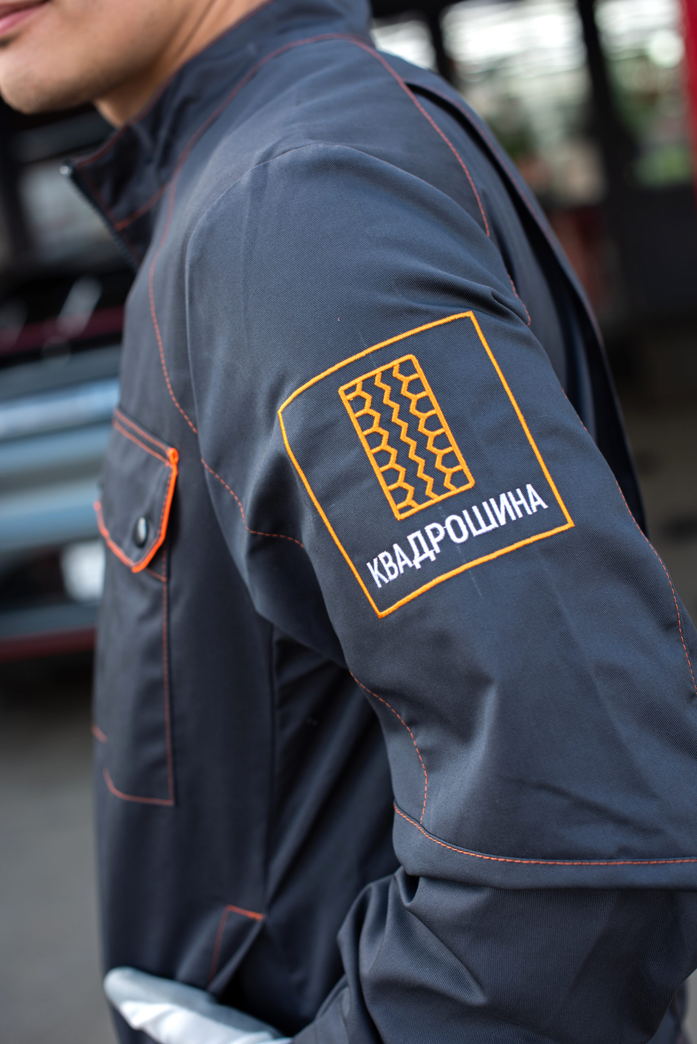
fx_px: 1451
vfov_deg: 39.6
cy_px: 522
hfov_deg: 27.0
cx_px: 348
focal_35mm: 50
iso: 64
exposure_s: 1/125
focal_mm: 50
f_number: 3.5
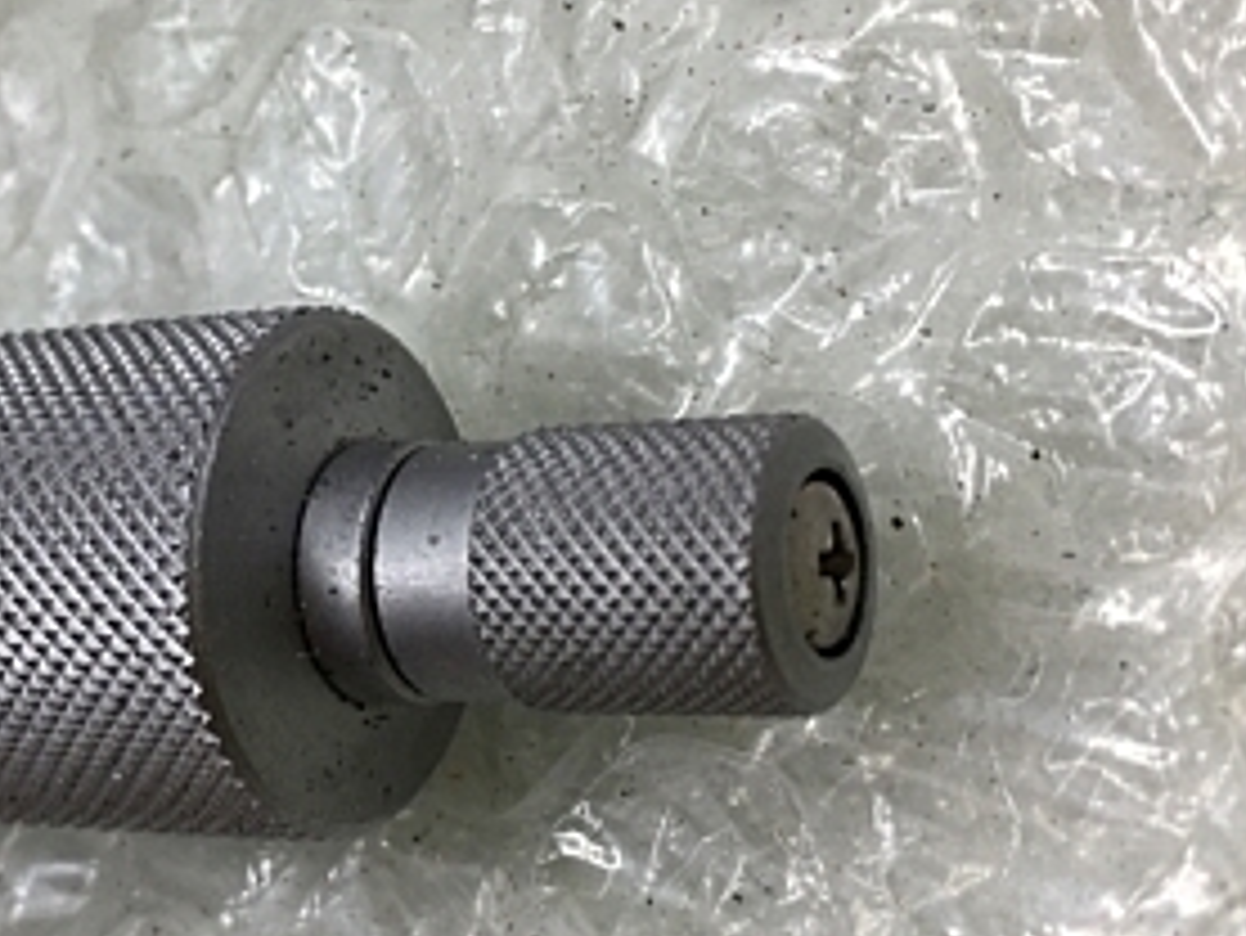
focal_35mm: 67
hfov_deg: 28.5
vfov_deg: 21.9
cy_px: 364
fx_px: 2413
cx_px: 315
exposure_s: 1/120
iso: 25
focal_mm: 4.15
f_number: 2.2
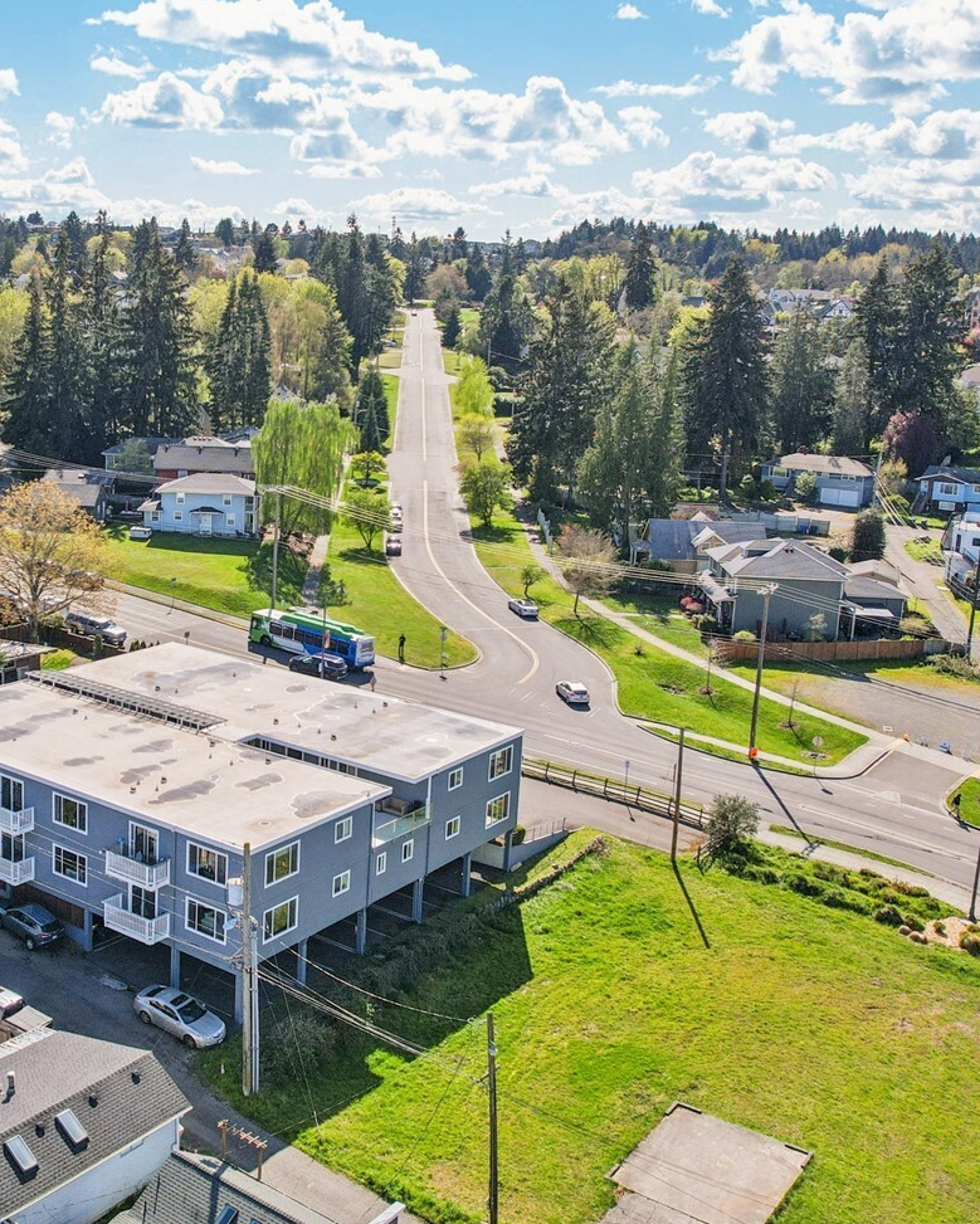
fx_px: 1305
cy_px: 539
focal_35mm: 36
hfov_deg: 39.8
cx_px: 225
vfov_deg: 50.2
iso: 100
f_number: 2.8
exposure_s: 1/2500
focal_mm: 8.4
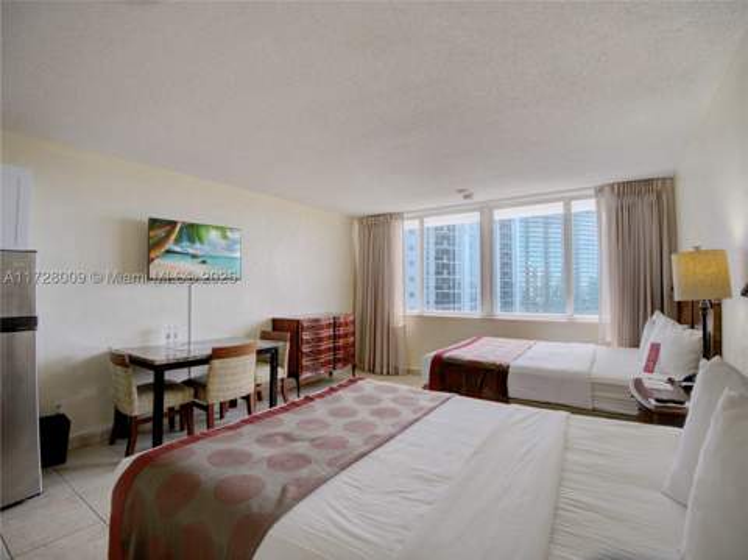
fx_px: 345
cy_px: 280
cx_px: 374
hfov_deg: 94.6
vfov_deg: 78.0
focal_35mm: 16
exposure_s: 1/100
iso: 200
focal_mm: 8
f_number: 2.8
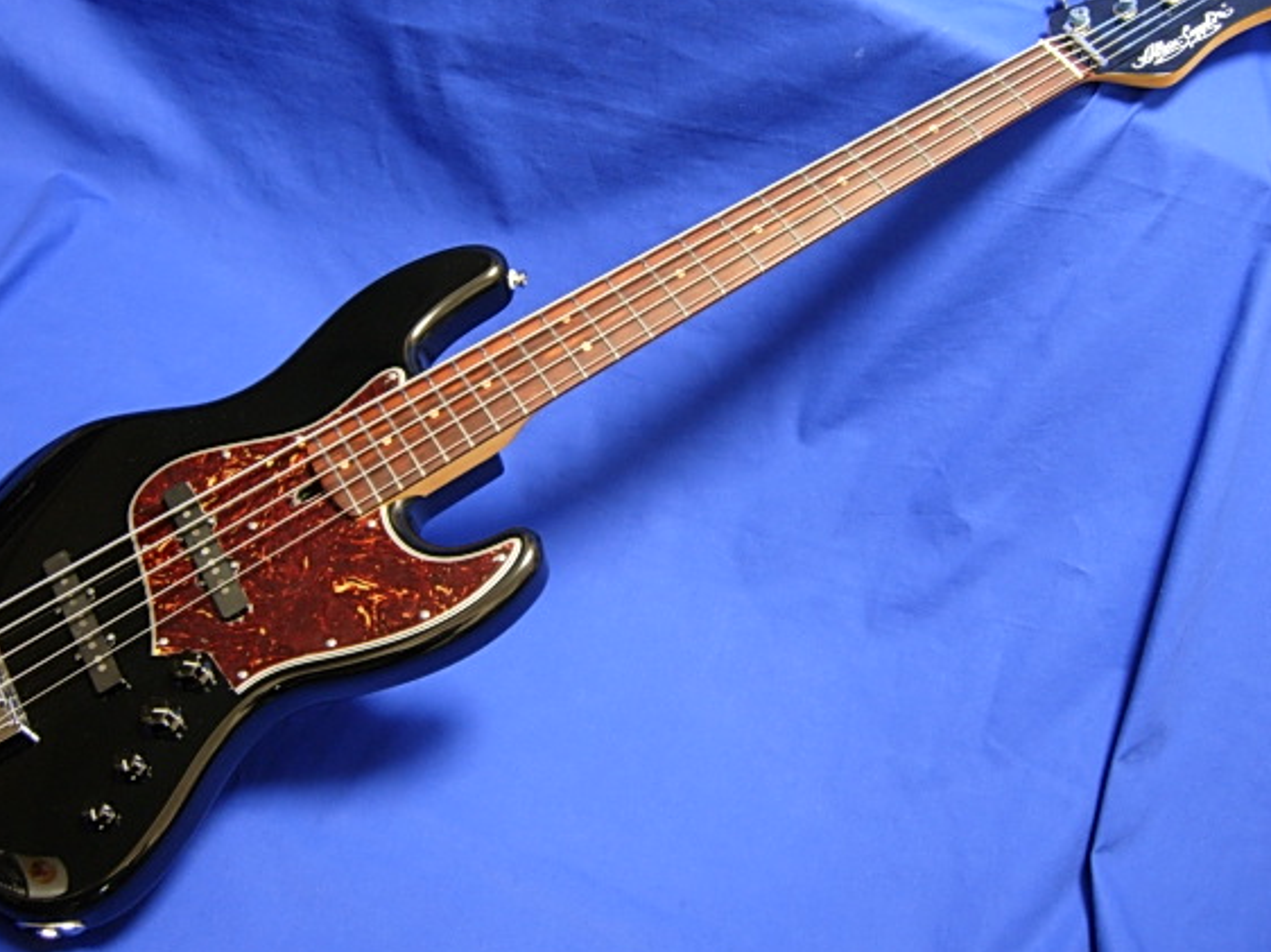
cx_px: 606
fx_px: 1505
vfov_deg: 35.1
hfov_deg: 45.8
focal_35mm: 41
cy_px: 439
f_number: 2.7
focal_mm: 7.5
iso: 133
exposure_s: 1/4
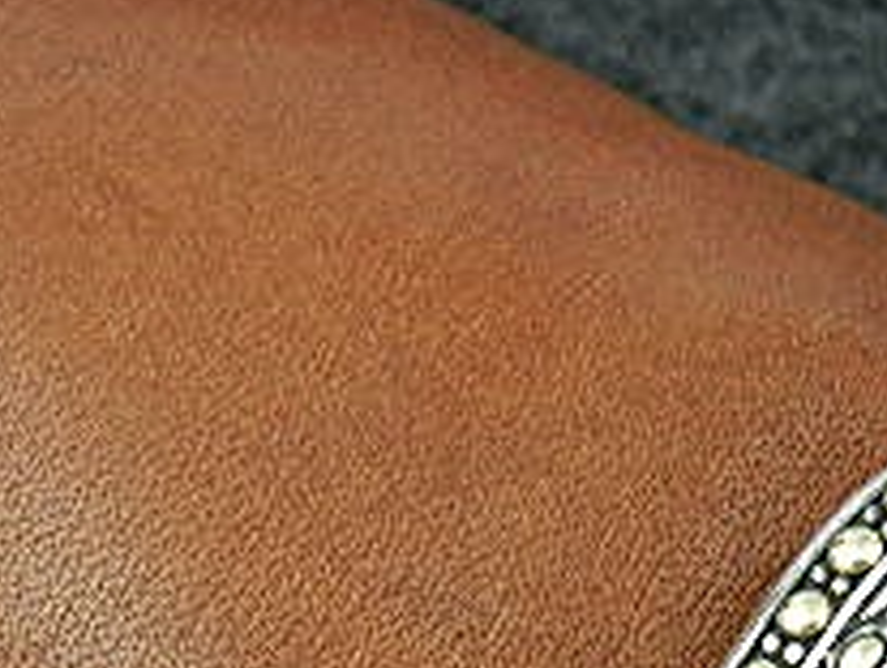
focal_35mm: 182
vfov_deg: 8.1
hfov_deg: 10.8
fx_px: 4672
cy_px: 925
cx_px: 724
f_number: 4
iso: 200
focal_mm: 10.6
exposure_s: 1/7.7
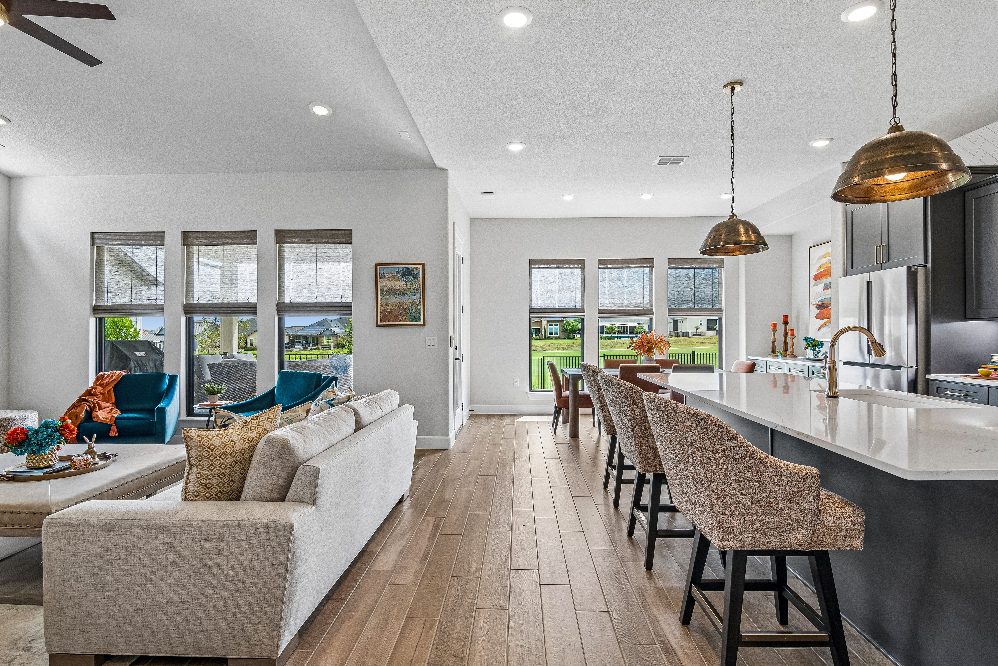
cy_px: 333
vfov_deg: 73.7
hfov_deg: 96.7
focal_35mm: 16
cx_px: 499
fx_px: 444
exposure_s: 1/40
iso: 320
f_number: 8
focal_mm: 11
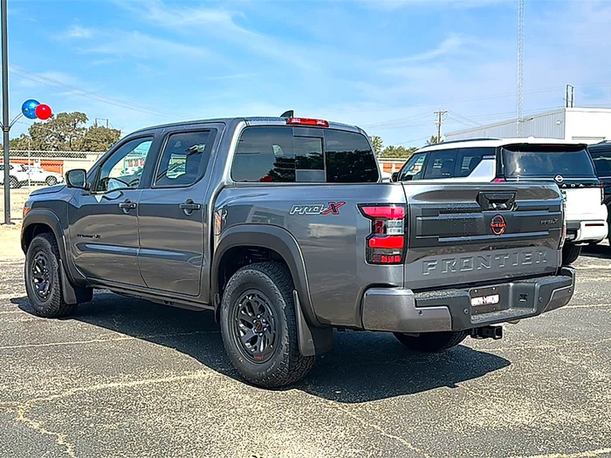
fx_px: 653
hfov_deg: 50.1
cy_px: 229
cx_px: 306
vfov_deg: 38.7
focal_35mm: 37
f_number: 1.78
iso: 80
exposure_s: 1/3497
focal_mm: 6.86
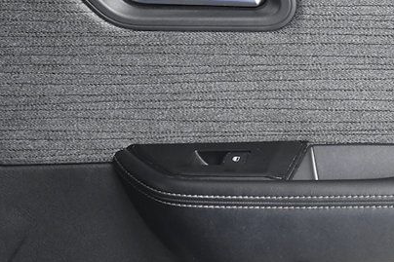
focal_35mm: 170
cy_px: 113
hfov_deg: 11.9
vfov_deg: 8.1
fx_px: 1860
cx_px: 435
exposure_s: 1/60
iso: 2500
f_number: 5.6
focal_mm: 45
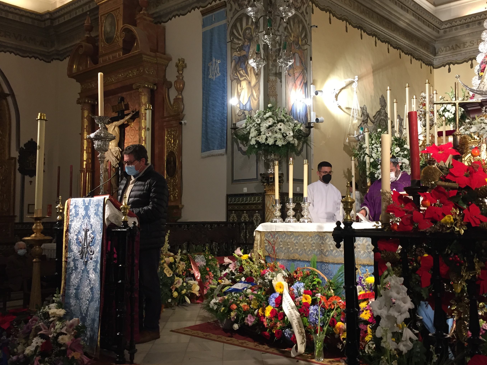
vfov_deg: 40.7
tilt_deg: +3.3
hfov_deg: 52.4
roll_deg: +1.6
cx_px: 285
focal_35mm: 35
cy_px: 181
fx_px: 492
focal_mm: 4.15
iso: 125
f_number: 2.2
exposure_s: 1/33
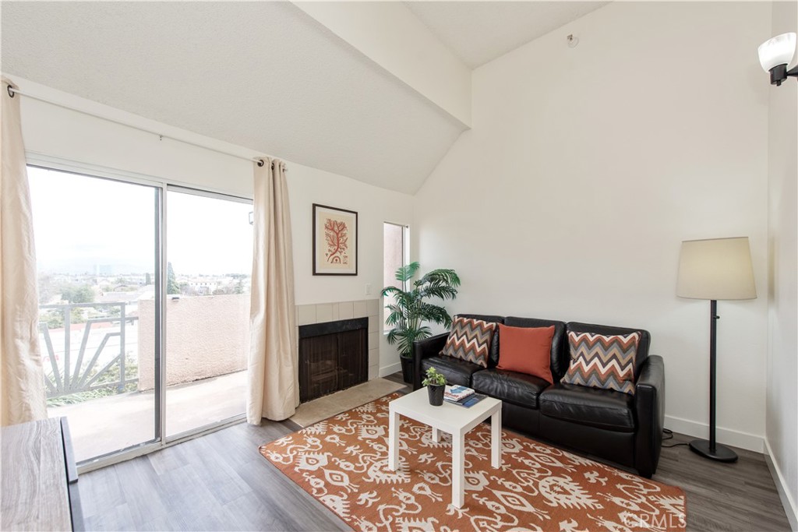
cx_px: 399
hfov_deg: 104.2
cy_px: 266
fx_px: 310
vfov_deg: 81.2
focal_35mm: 14
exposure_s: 1/125
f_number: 5.6
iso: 140
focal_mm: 14
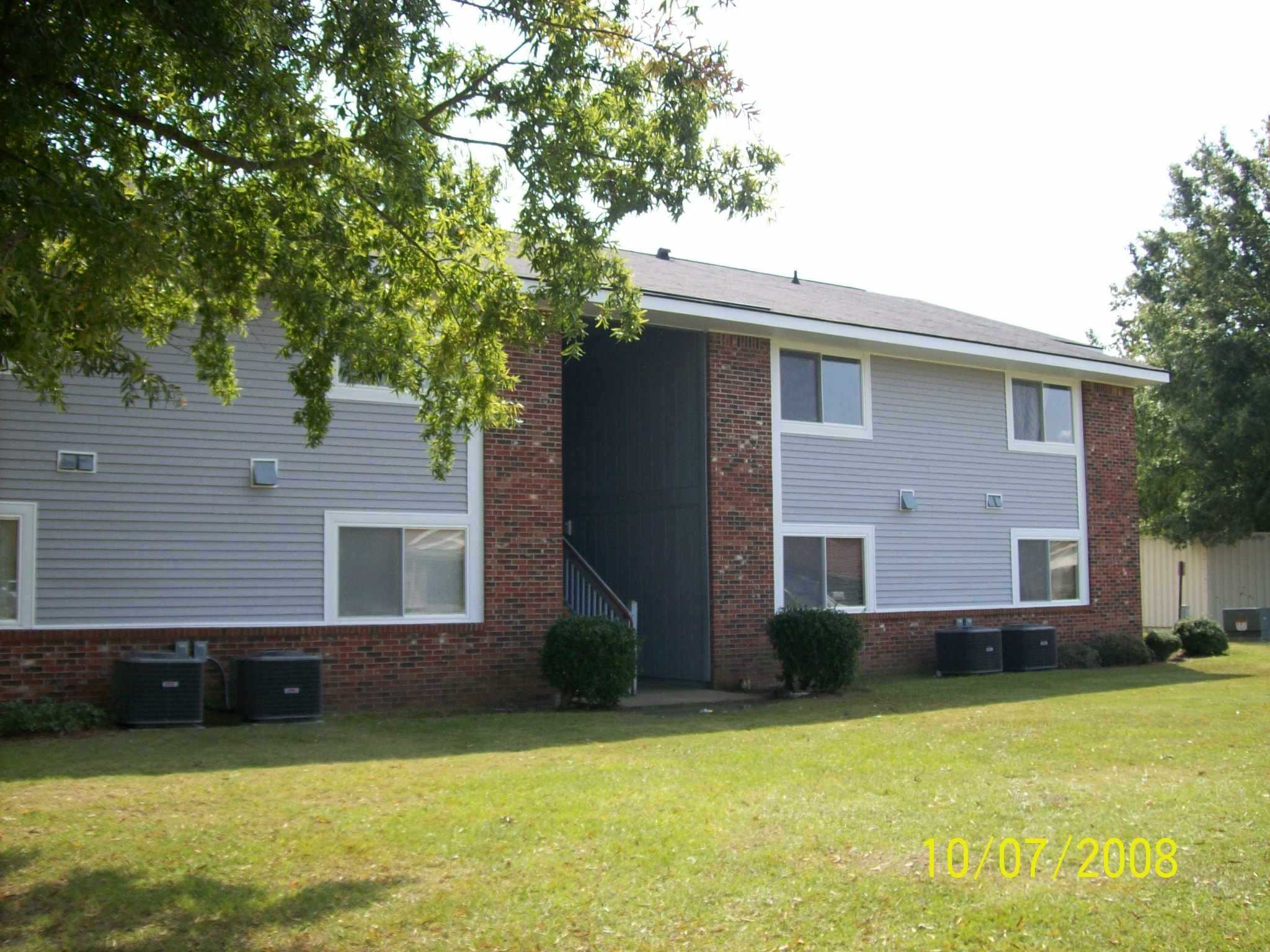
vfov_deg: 39.7
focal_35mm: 36
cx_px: 635
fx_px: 1321
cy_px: 476
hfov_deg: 51.4
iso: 80
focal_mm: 6
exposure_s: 1/640
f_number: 2.7
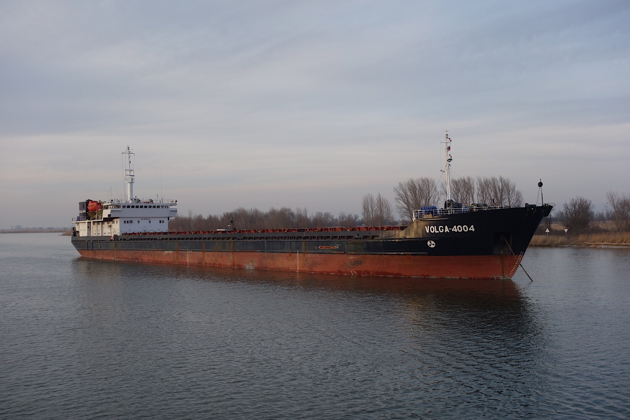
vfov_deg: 30.5
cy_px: 210
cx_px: 315
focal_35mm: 44
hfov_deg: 44.5
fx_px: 770
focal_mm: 16.2
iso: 125
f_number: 5.6
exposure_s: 1/160
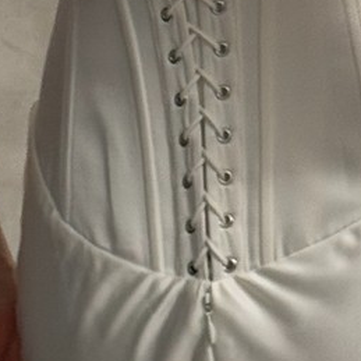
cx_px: 36
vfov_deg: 6.6
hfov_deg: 6.7
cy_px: -155
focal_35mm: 262
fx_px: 3091
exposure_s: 1/84
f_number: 1.78
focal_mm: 6.76
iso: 100
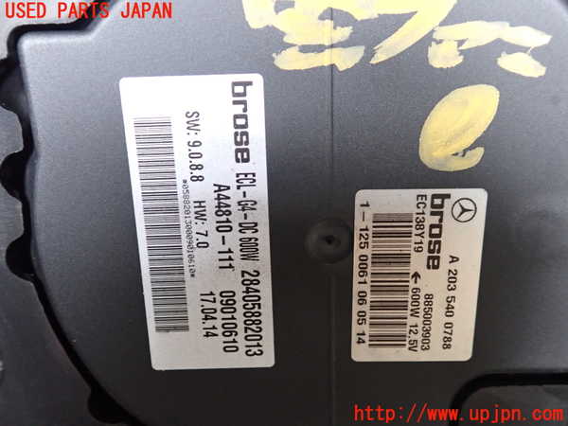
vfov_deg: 46.8
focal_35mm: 30
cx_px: 284
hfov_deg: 60.0
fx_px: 492
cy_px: 213
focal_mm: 5.4
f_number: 2.3
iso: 500
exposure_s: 1/30
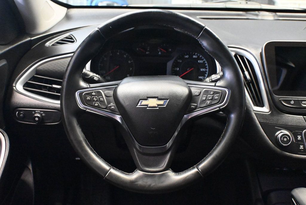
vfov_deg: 33.7
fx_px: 339
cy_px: 102
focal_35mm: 40
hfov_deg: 48.6
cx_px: 153
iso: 12800
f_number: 4.5
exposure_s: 1/40
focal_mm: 26.5
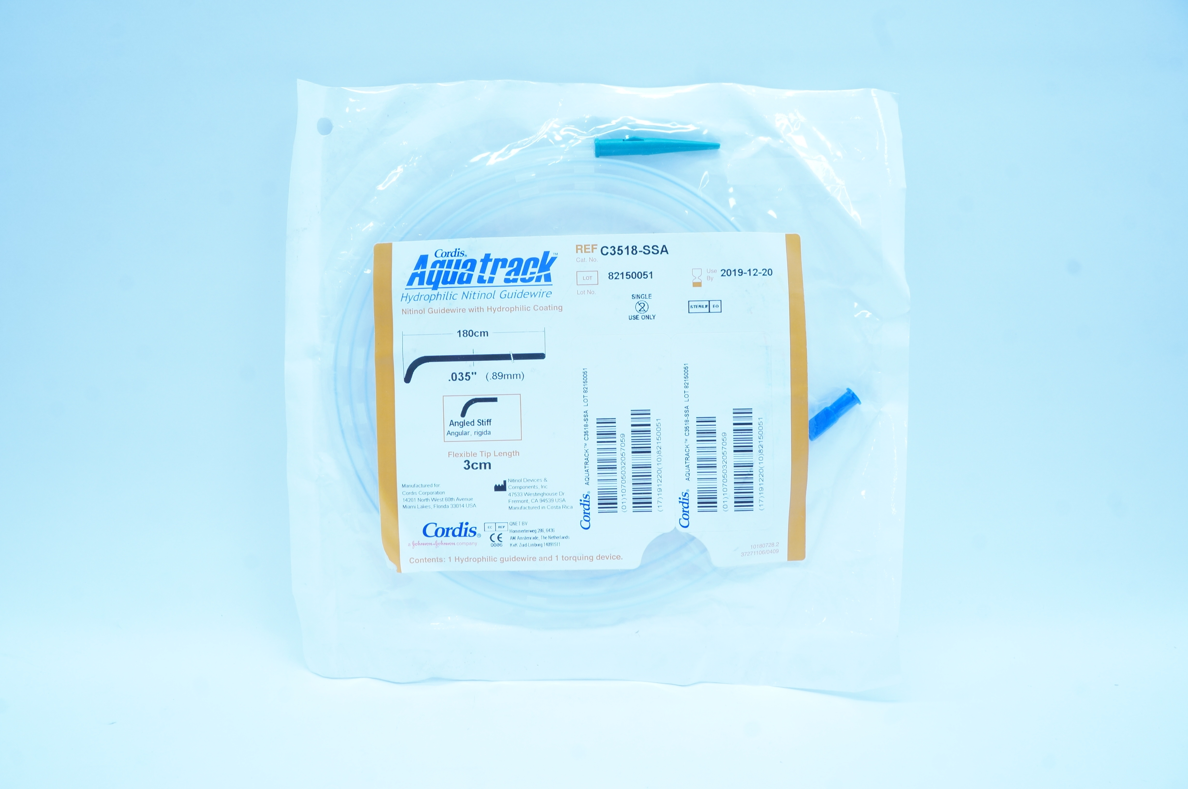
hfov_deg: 67.4
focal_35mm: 27
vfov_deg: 47.8
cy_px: 394
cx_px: 594
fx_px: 890
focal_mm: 18
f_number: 11
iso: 400
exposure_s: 1/15
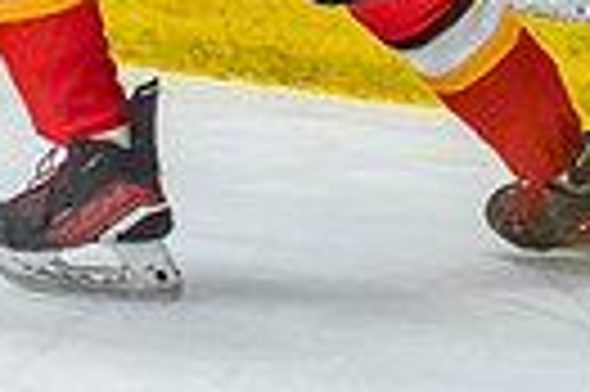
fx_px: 7939
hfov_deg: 4.2
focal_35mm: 485
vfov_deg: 2.8
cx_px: -298
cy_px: -396
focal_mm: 98
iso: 2000
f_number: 3.2
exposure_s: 1/640
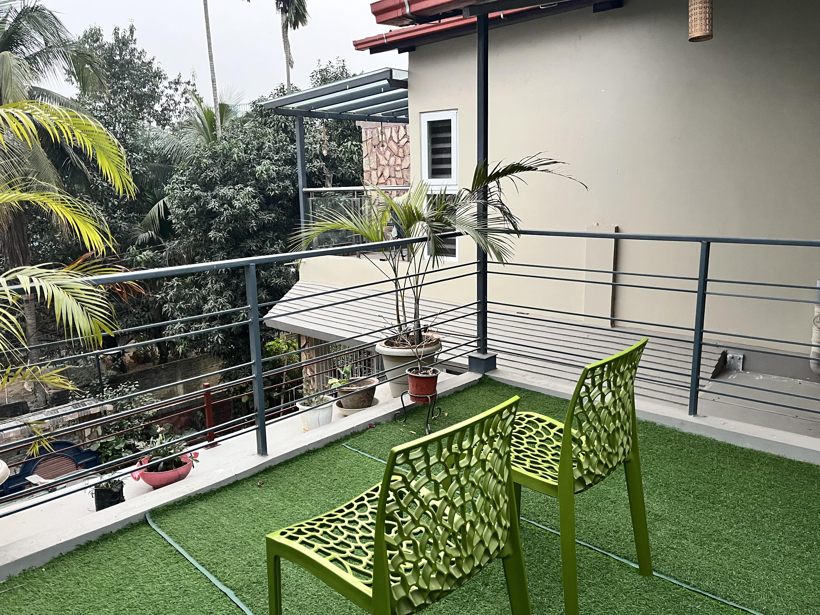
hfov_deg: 67.3
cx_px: 410
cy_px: 308
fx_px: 616
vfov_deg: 53.1
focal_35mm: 26
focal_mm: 5.1
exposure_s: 1/60
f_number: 1.6
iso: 400
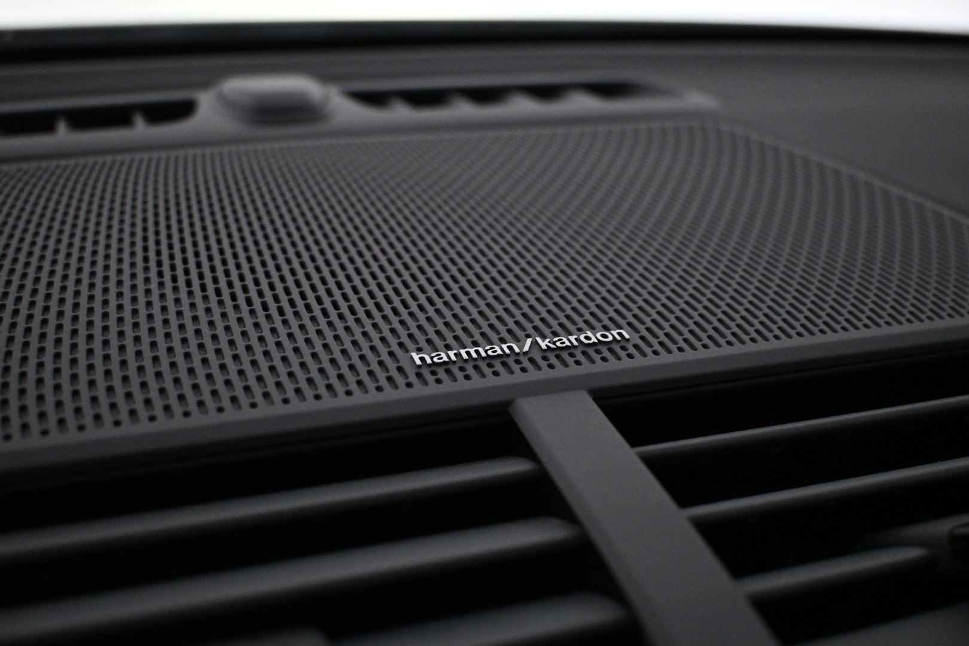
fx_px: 929
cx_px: 484
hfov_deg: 55.1
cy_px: 323
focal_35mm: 34
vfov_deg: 38.4
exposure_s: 1/250
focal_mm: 23
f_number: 4.2
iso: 4000
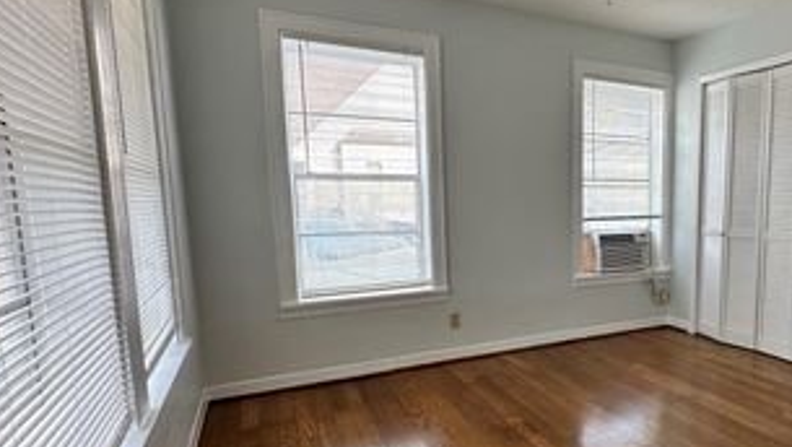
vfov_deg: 45.8
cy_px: 266
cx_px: 571
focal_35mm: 25
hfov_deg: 70.2
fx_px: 525
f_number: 2.2
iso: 40
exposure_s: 1/123
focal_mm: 2.22
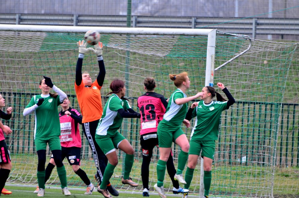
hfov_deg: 4.6
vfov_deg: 3.0
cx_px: 150
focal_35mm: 450
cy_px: 99
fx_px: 3731
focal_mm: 300
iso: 400
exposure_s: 1/400
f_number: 5.6
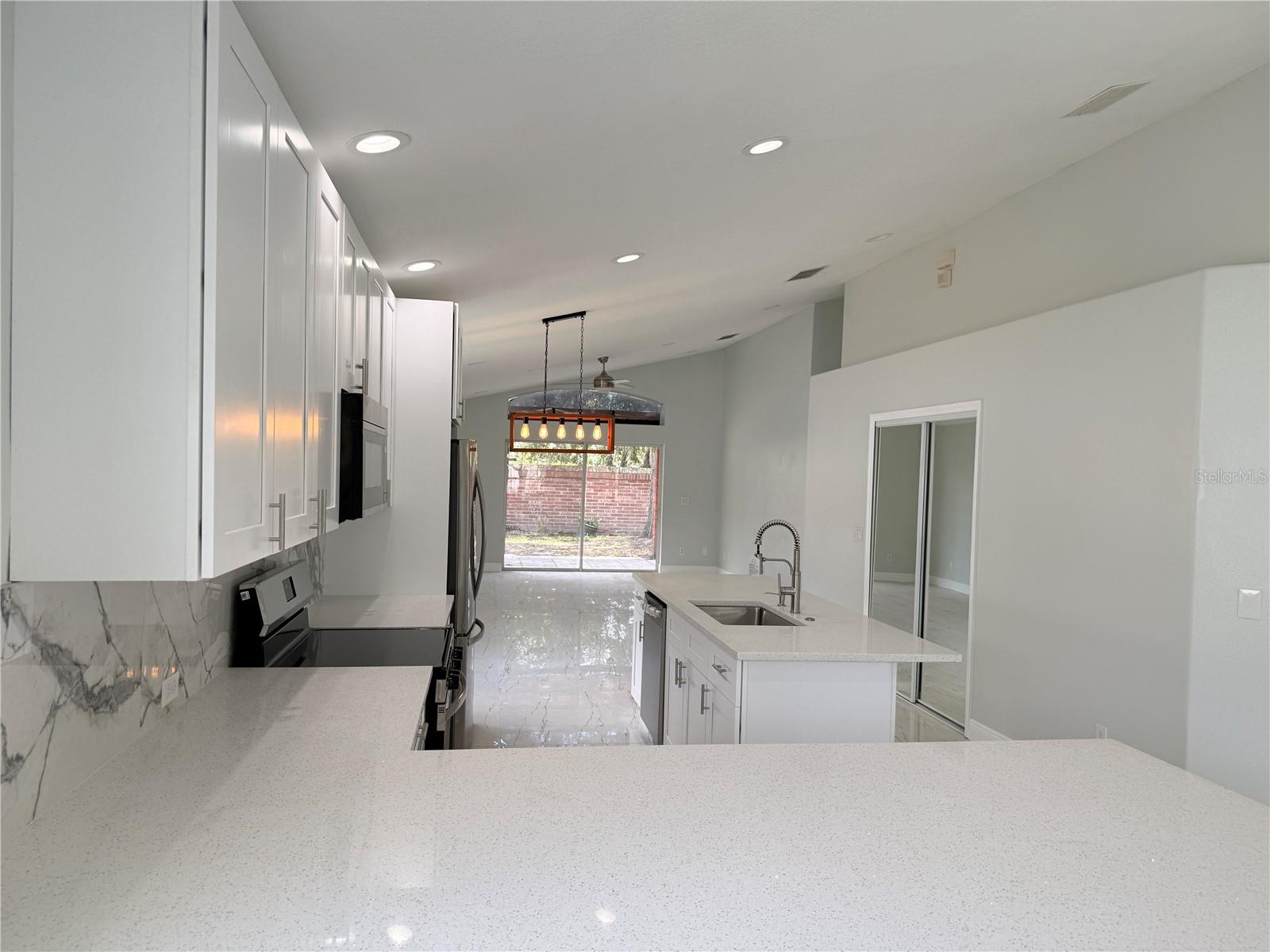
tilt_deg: +0.3
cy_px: 476
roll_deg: -2.4
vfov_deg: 56.8
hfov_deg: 71.6
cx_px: 635
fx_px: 881
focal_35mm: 24
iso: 80
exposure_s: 1/327
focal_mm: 6.76
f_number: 1.78
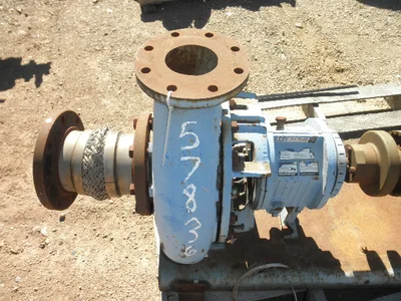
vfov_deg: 49.7
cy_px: 150
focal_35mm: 28
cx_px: 200
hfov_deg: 63.4
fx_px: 324
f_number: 3
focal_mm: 5
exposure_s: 1/400
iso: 64
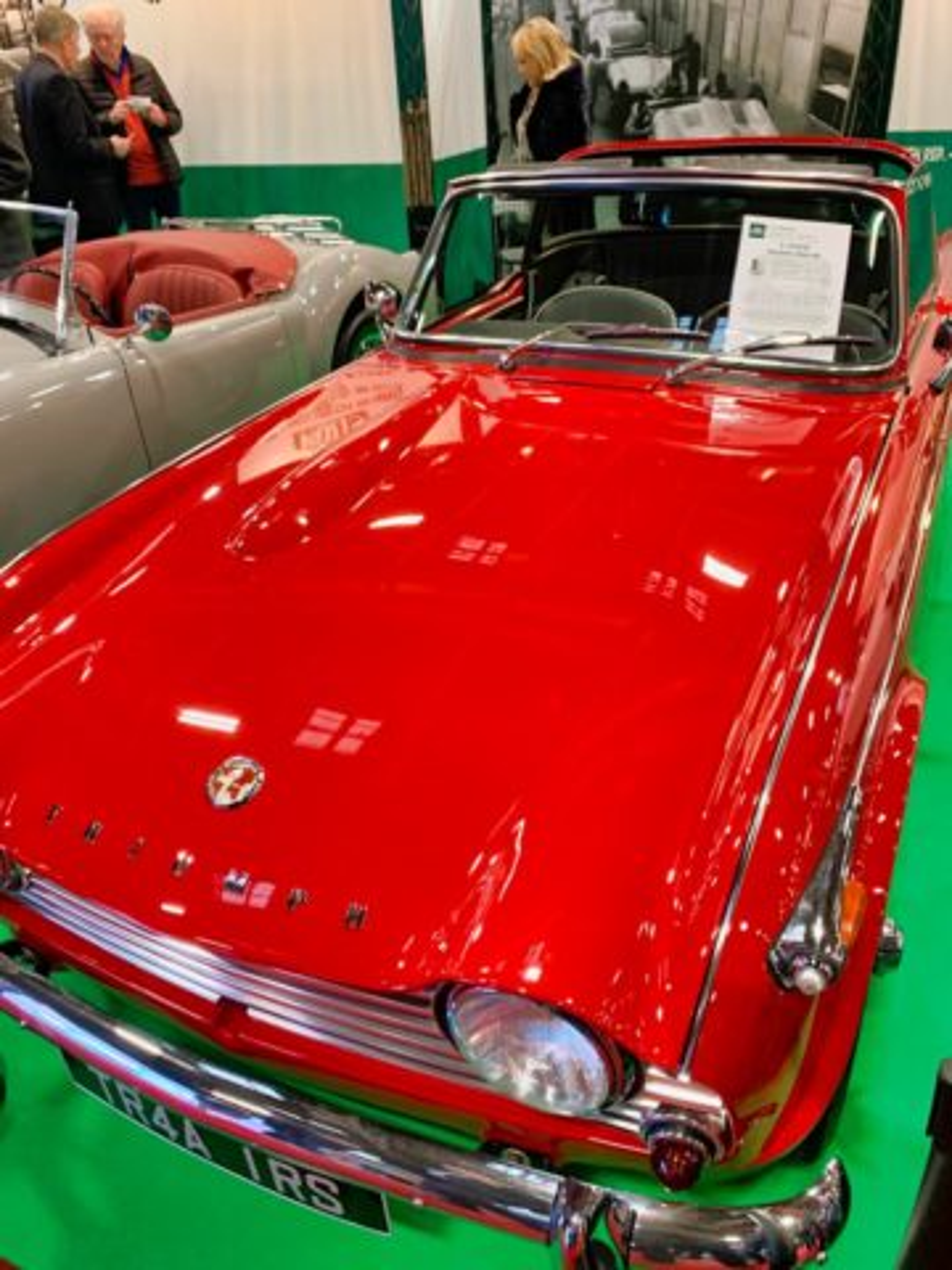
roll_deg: +2.9
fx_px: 953
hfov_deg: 53.1
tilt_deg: -29.0
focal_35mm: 26
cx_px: 476
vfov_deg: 67.3
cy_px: 635
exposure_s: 1/50
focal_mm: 4.25
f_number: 1.8
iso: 250
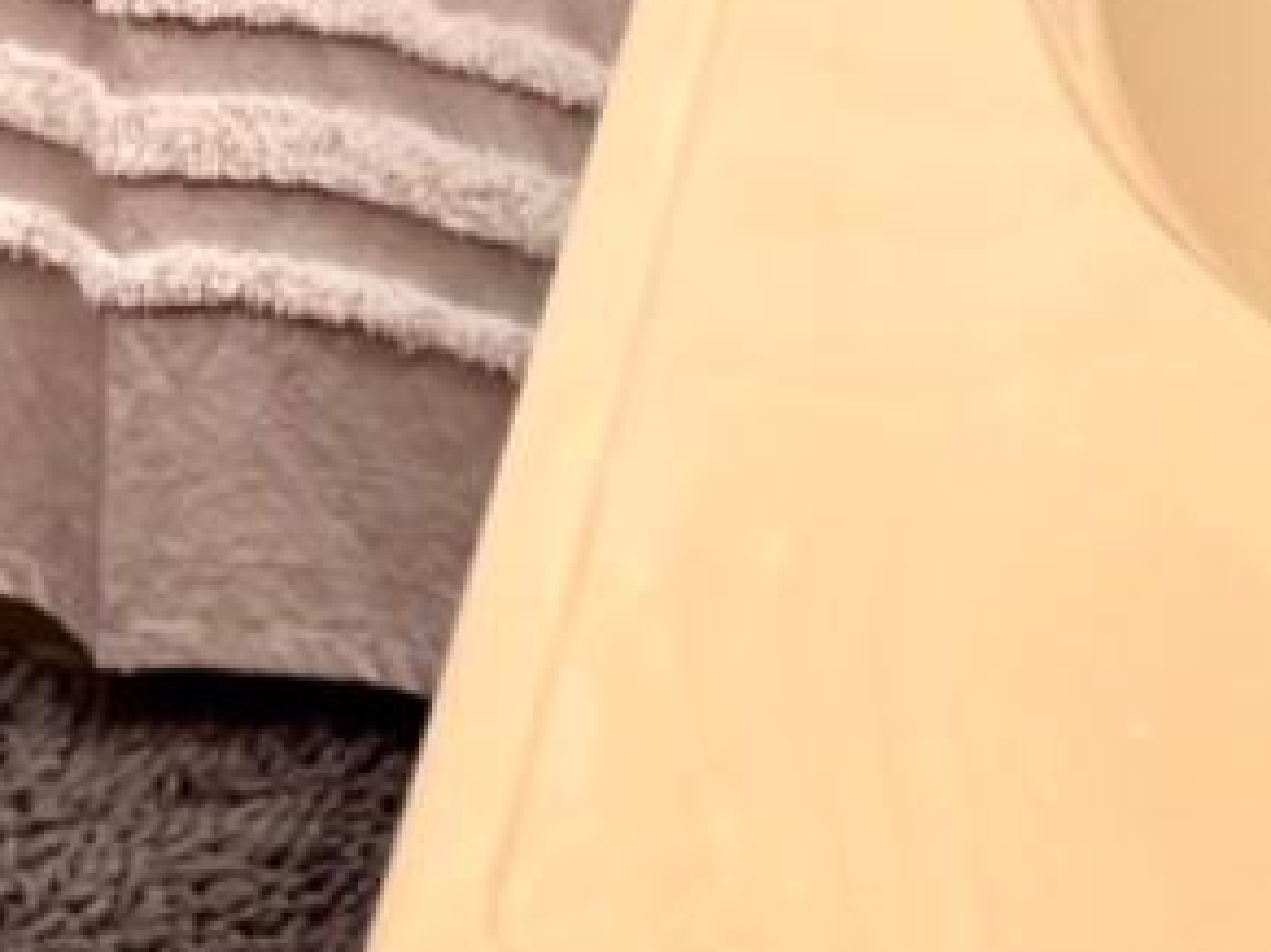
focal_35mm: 169
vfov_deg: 7.9
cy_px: -1638
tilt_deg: -12.3
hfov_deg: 11.4
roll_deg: +1.0
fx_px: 6203
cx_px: -376
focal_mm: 6.76
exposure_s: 1/120
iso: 125
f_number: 1.78
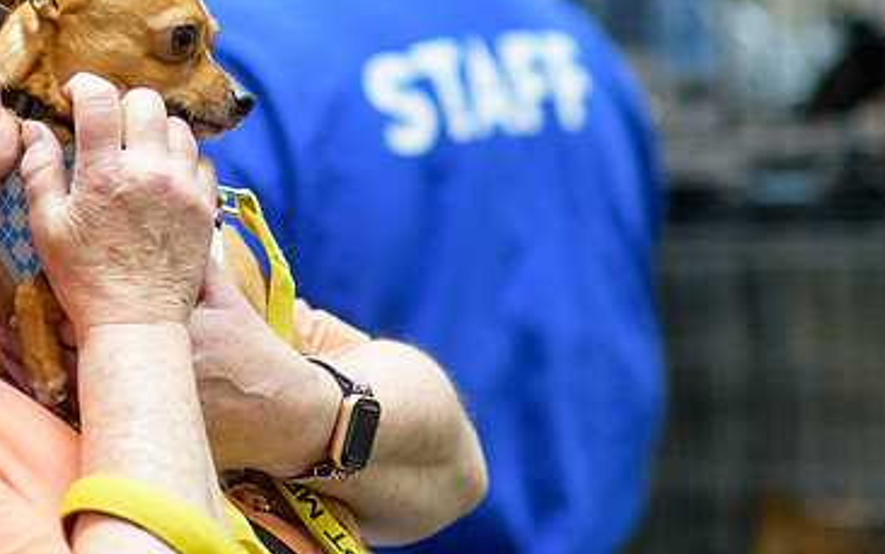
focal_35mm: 212
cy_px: 4
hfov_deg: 9.8
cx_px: 112
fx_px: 5115
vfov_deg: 6.2
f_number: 2
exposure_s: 1/200
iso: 800
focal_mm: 85
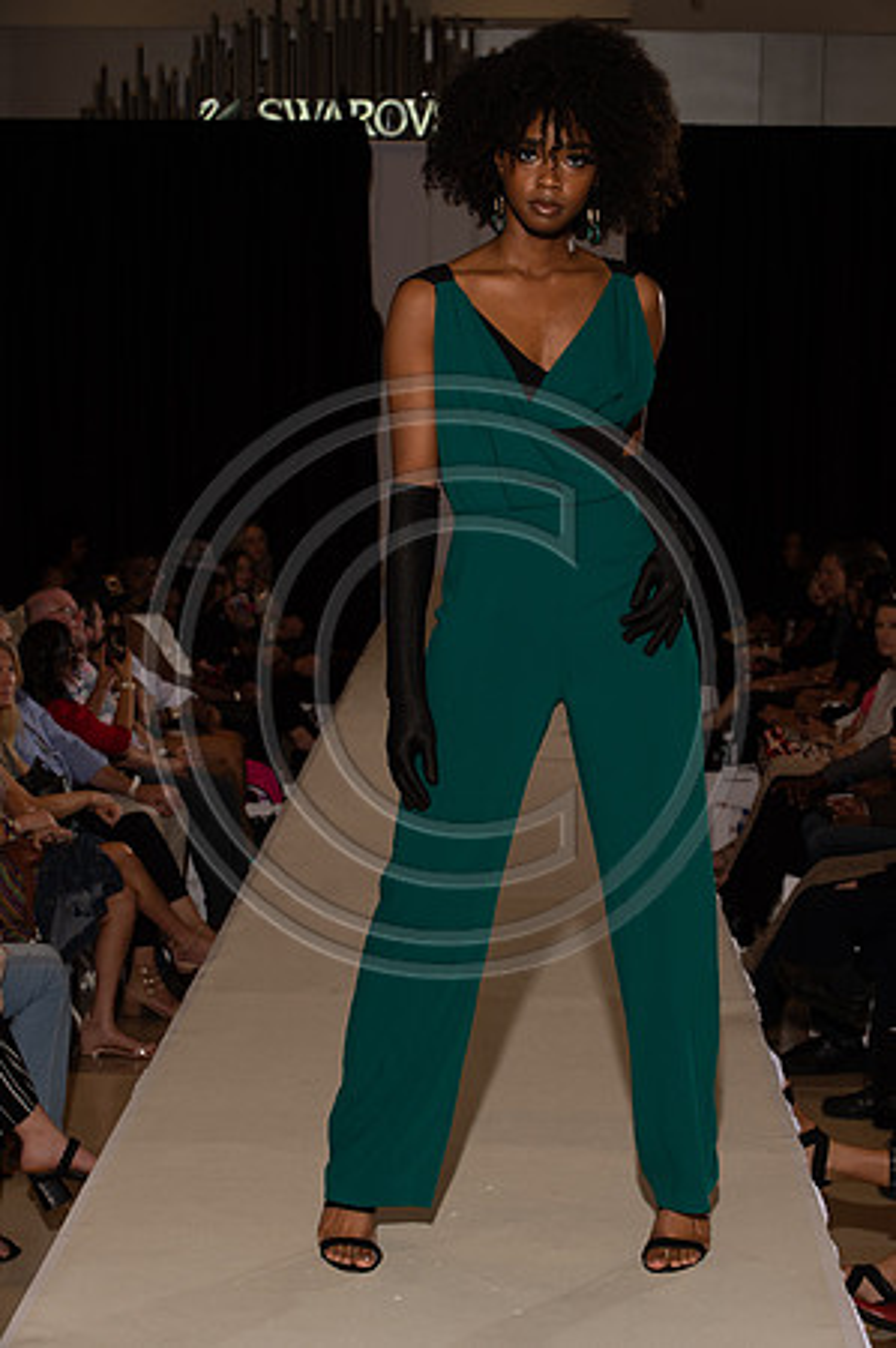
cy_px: 674
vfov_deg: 24.8
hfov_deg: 16.6
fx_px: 3068
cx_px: 448
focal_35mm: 82
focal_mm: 82
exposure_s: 1/250
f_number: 9
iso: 800
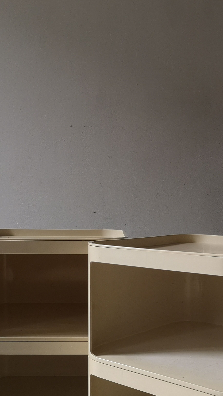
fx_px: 483
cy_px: 249
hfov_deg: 26.0
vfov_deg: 44.2
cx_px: 125
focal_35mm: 46
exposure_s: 1/50
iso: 80
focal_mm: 3.95
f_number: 1.8
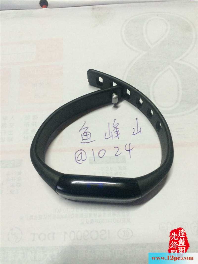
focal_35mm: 29
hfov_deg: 48.2
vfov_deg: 61.6
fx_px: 221
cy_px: 132
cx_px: 99
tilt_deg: -70.2
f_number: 2.2
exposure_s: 1/17
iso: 250
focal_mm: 4.15
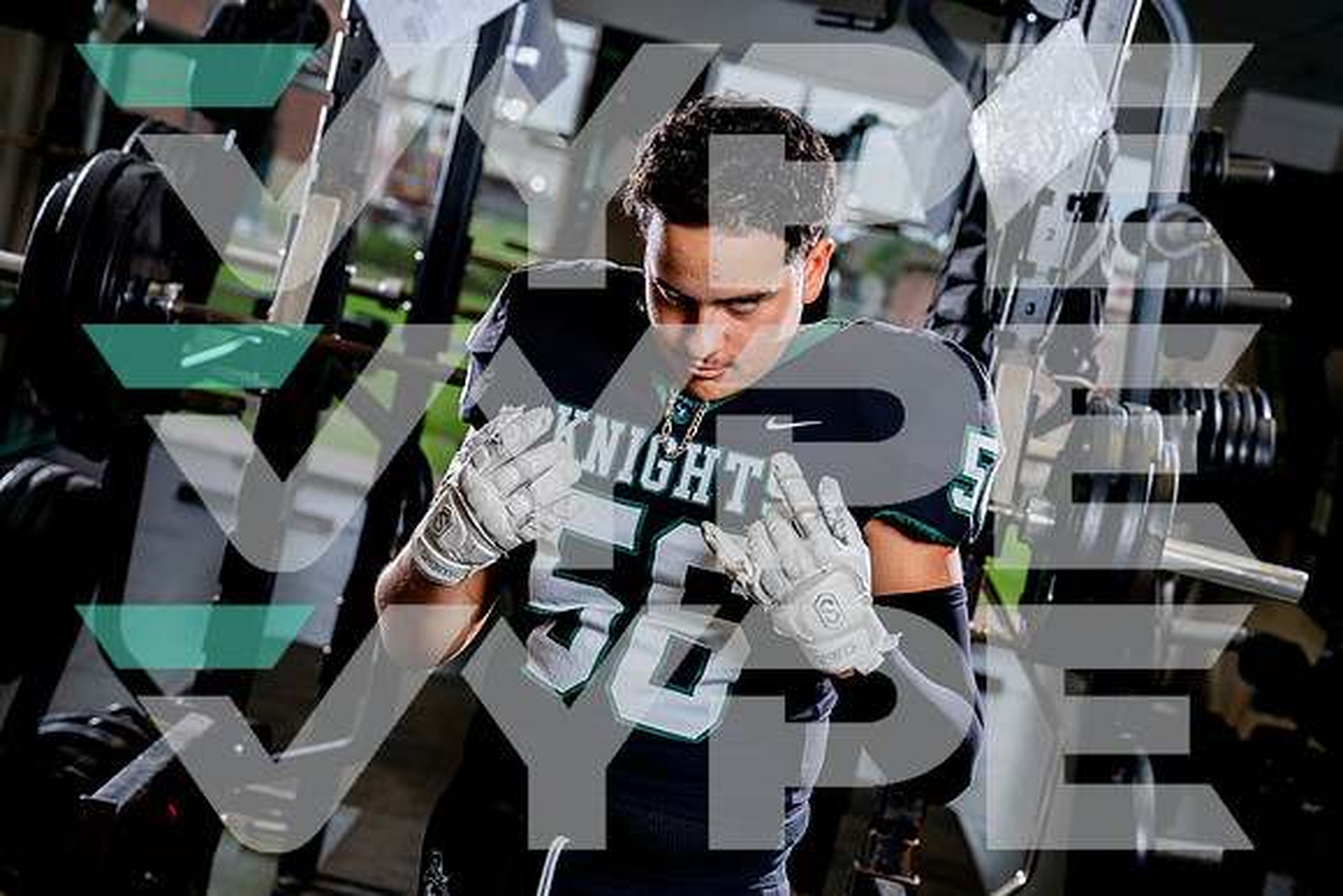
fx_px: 2244
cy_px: 448
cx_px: 672
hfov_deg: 33.3
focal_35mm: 60
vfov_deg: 22.6
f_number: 4
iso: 100
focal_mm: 60
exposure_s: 1/250
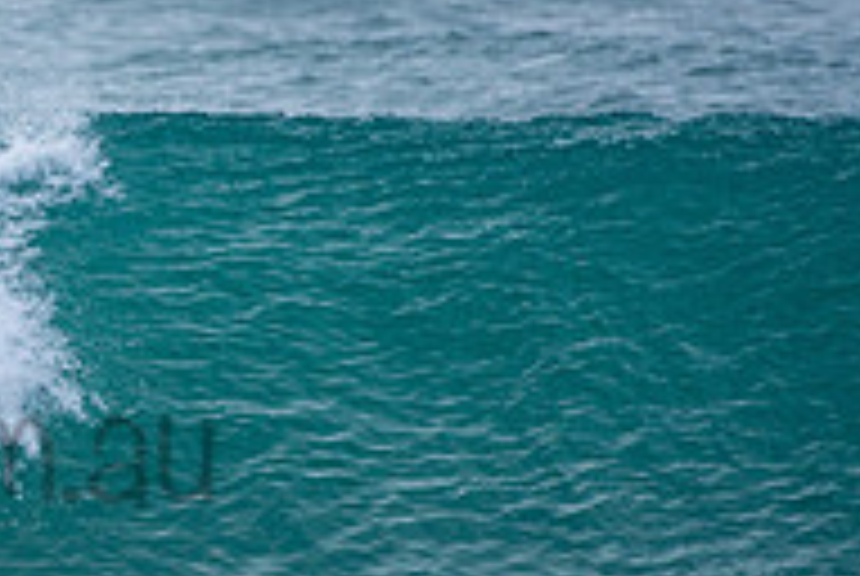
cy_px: 398
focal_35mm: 2273
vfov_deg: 0.6
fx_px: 54383
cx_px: -261
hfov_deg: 0.9
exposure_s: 1/1000
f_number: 5.6
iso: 250
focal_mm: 500
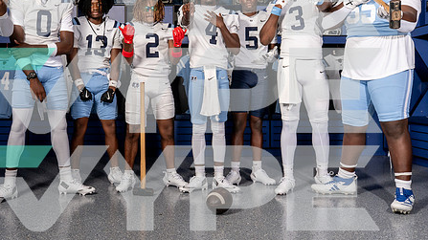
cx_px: 166
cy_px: 85
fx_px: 499
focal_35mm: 44
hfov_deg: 46.1
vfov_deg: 26.9
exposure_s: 1/250
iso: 500
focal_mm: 28
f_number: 8
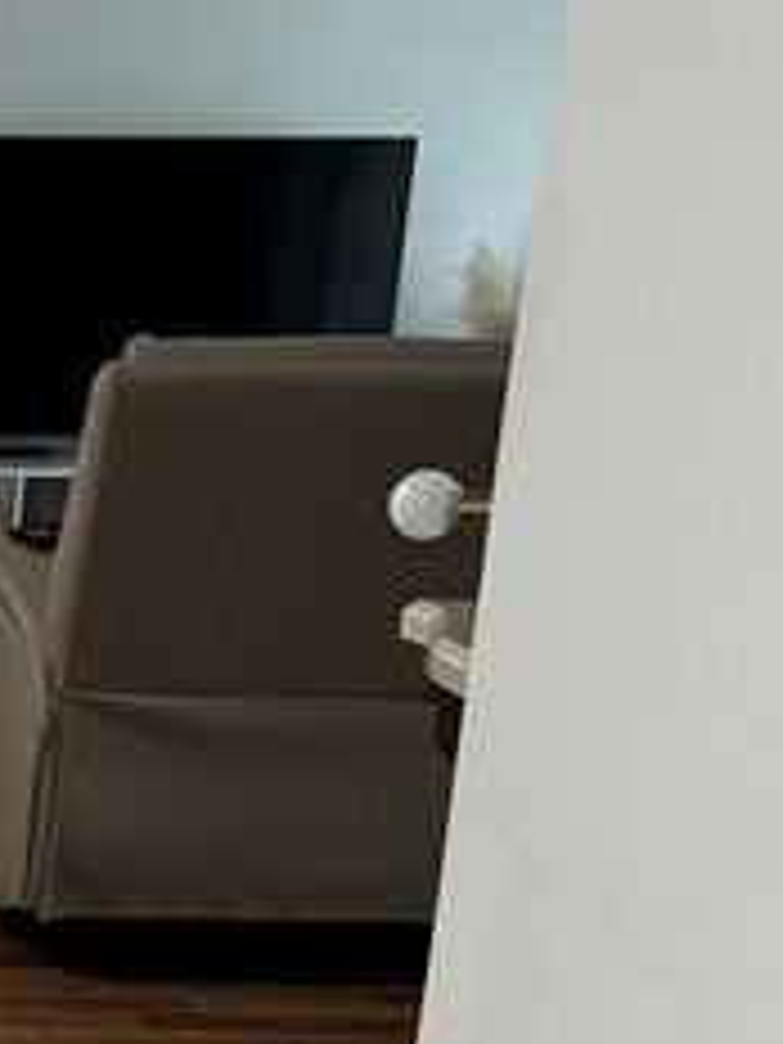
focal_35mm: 115
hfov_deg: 11.3
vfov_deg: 16.4
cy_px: 1256
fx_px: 3468
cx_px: -909
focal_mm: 5.96
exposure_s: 1/60
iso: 160
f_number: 1.6
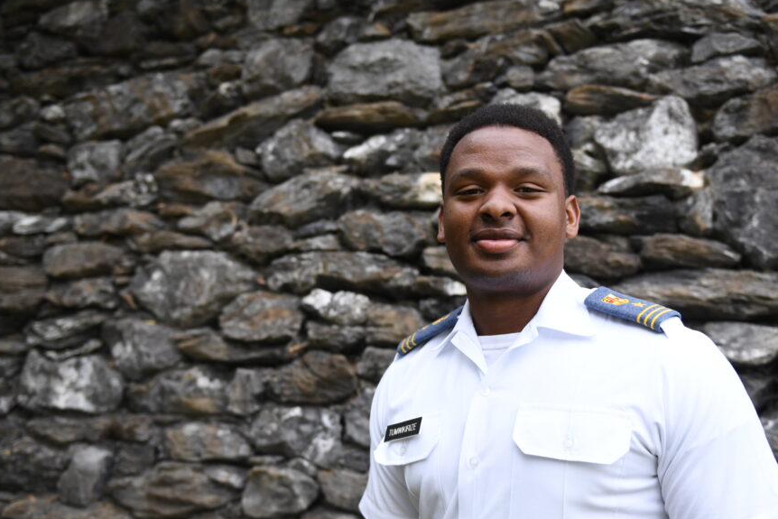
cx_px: 423
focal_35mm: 38
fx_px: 821
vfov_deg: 35.0
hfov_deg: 50.6
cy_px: 301
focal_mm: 32
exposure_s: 1/4000
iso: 800
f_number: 2.8
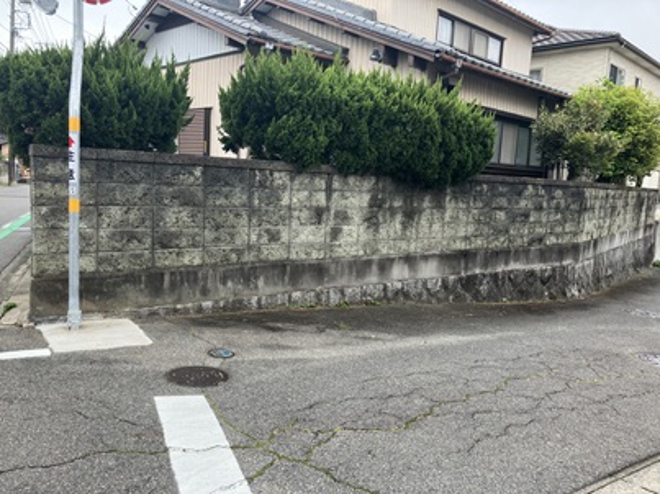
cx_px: 330
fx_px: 534
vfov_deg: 49.7
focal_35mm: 28
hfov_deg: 63.5
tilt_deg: -7.7
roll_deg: -3.2
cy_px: 247
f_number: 1.8
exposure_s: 1/121
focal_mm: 3.99
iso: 32
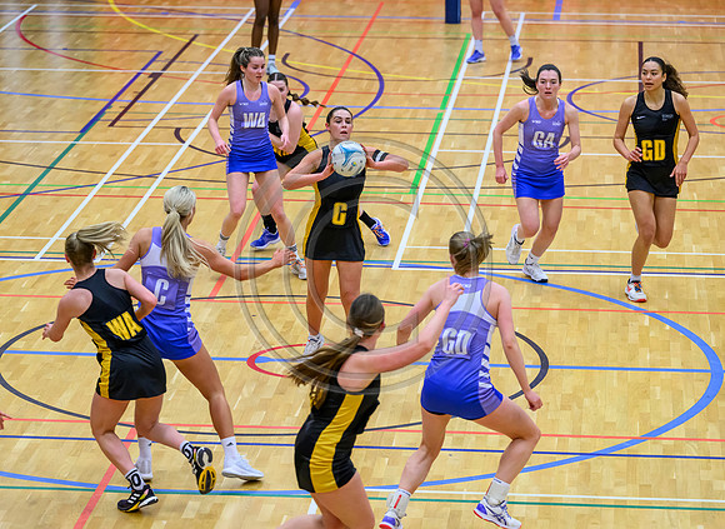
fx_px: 2988
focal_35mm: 144
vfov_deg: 10.1
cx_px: 311
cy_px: 253
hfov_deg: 13.8
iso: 5000
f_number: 3.5
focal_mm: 130
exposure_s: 1/800
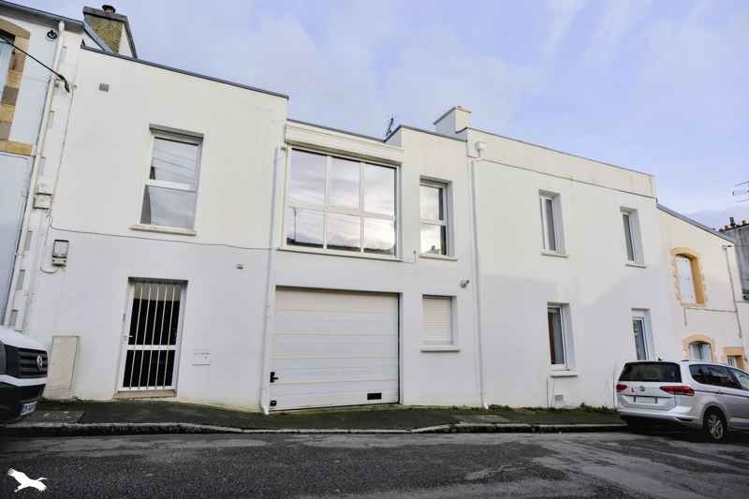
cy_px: 250
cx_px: 374
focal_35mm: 20
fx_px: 406
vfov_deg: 63.2
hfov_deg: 85.4
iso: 800
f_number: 8
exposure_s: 1/4000
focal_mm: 19.5
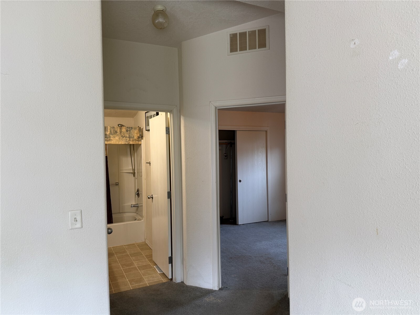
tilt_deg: -1.3
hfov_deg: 71.6
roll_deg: +2.3
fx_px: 291
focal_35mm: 24
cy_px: 158
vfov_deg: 56.8
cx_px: 210
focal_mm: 6.76
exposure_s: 1/120
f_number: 1.78
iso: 125
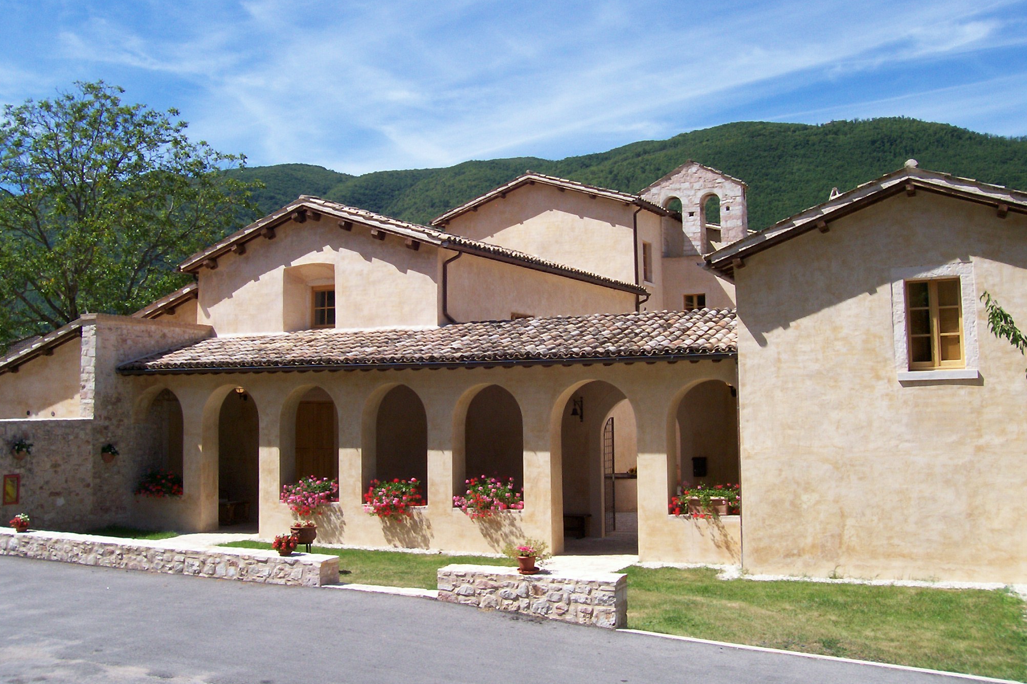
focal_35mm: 36
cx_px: 507
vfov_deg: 36.8
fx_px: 1027
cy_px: 297
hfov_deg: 53.1
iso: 80
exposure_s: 1/433
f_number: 5.1
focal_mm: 5.6
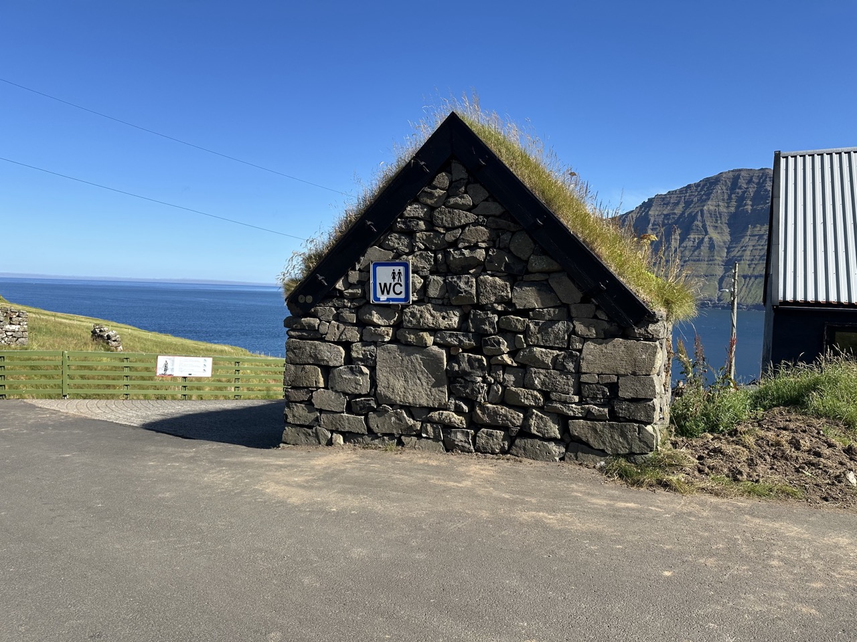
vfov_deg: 56.8
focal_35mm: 24
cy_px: 321
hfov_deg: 71.6
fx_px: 594
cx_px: 428
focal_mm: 6.86
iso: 80
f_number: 1.78
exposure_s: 1/4348
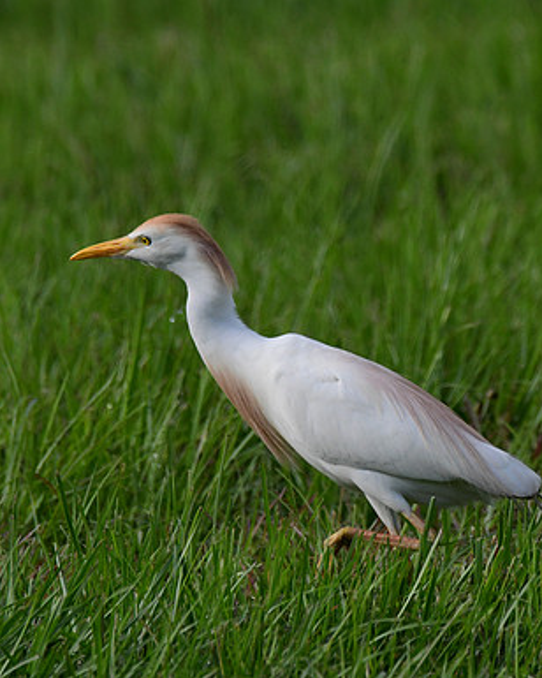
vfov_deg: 1.5
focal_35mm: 1273
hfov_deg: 1.2
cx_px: 355
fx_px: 25525
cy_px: 339
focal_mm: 600
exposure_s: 1/5000
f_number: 8
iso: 1600
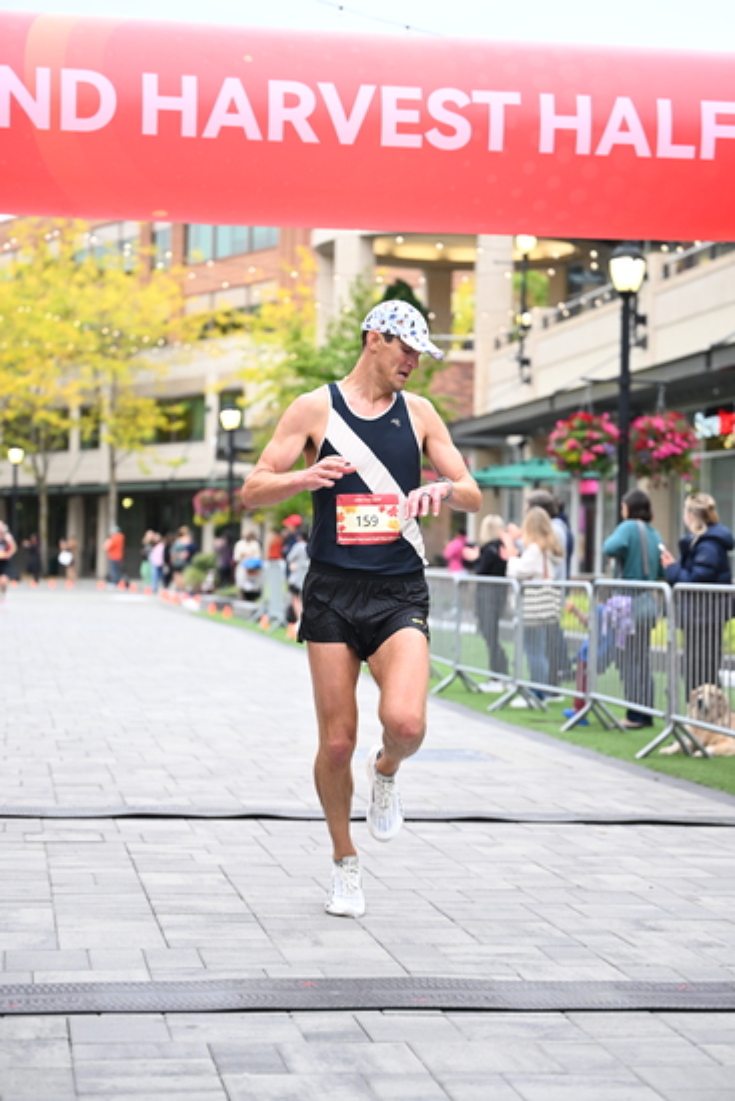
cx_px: 368
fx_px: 2203
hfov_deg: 18.9
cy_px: 550
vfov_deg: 28.1
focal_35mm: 72
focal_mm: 72
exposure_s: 1/800
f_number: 2.8
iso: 1600
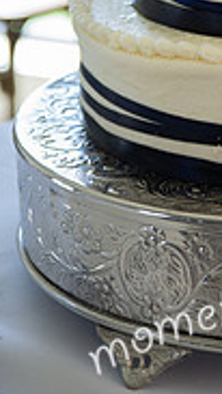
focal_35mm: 142
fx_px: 1485
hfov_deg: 8.4
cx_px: 274
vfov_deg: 14.7
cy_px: -67
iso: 400
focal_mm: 55
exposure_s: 1/160
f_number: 2.8
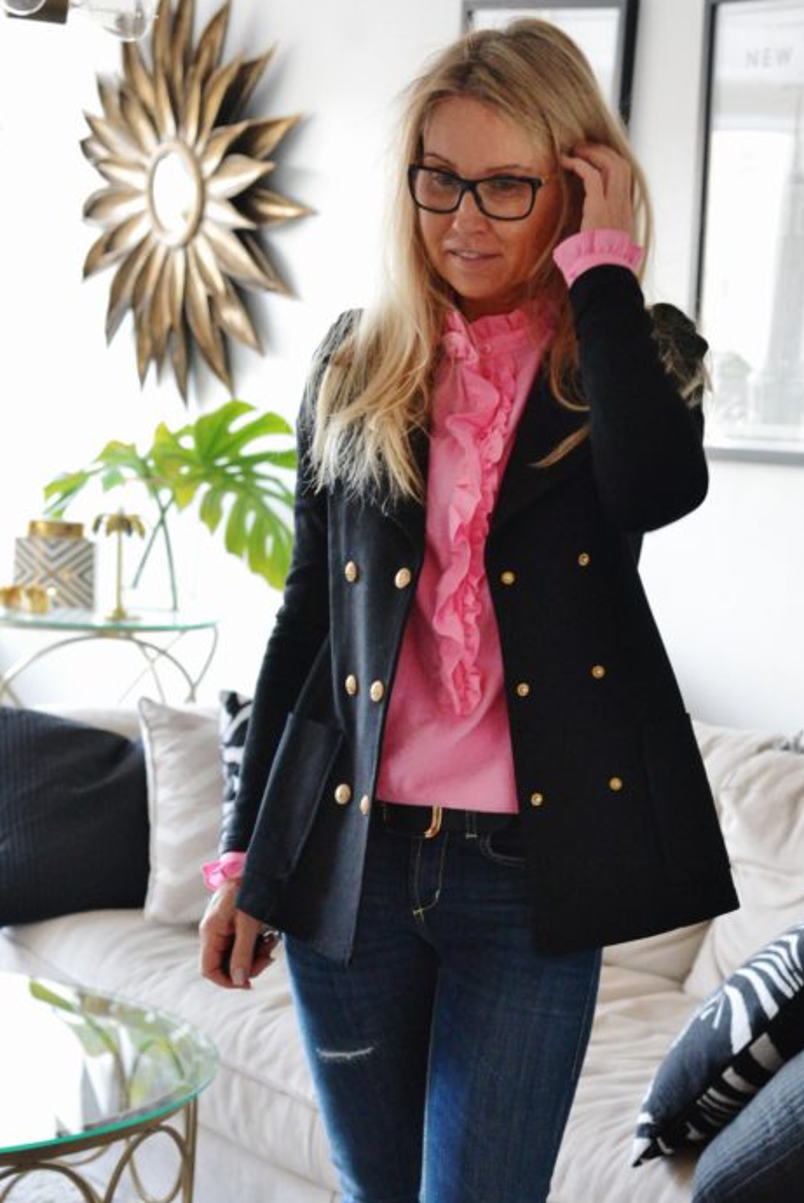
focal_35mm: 92
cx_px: 518
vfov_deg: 22.1
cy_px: 772
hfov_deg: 14.9
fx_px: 3077
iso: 5000
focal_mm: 62
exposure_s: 1/40
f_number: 5
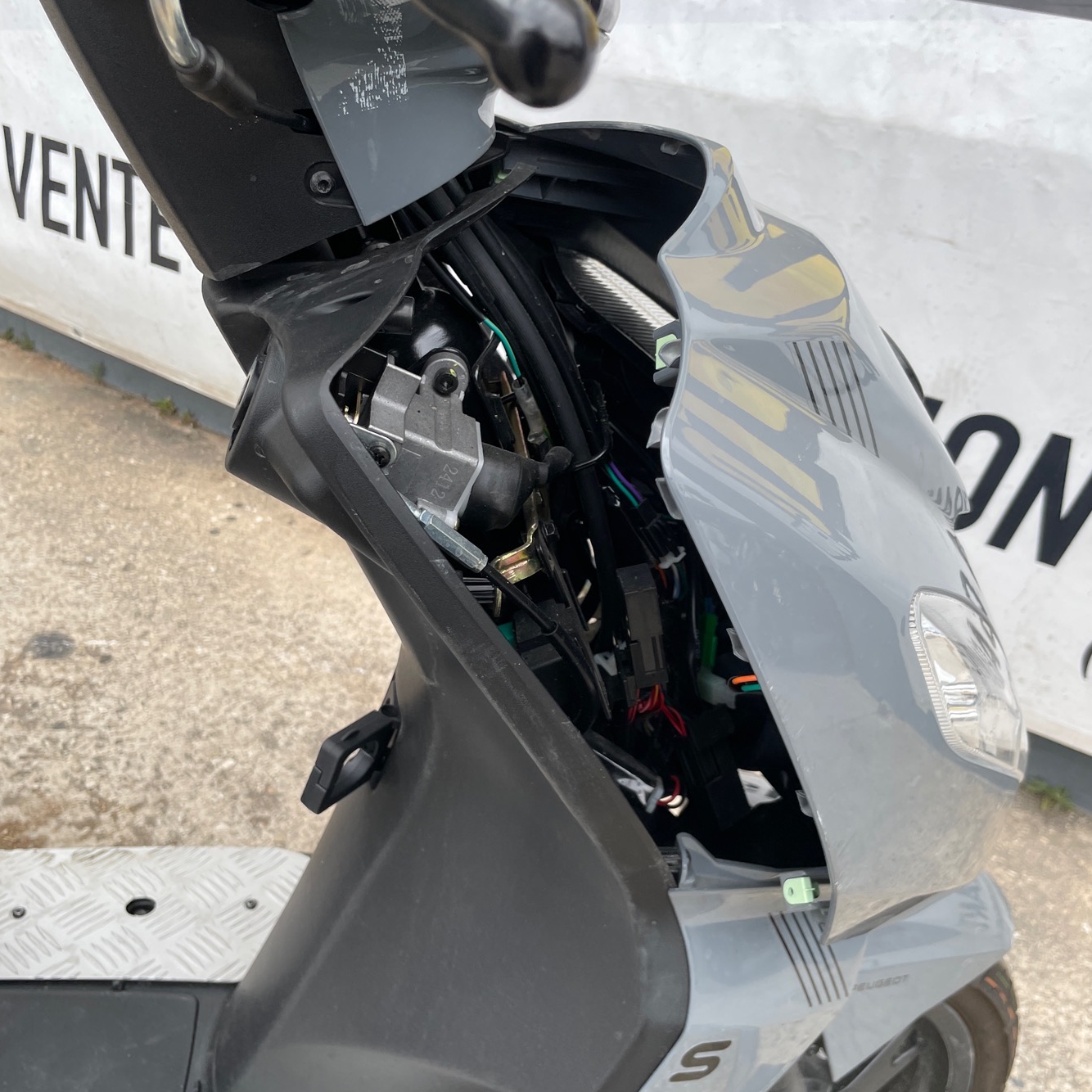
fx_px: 1106
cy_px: 580
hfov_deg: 52.5
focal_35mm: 31
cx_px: 551
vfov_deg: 52.5
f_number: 1.6
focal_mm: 4.2
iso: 32
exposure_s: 1/356
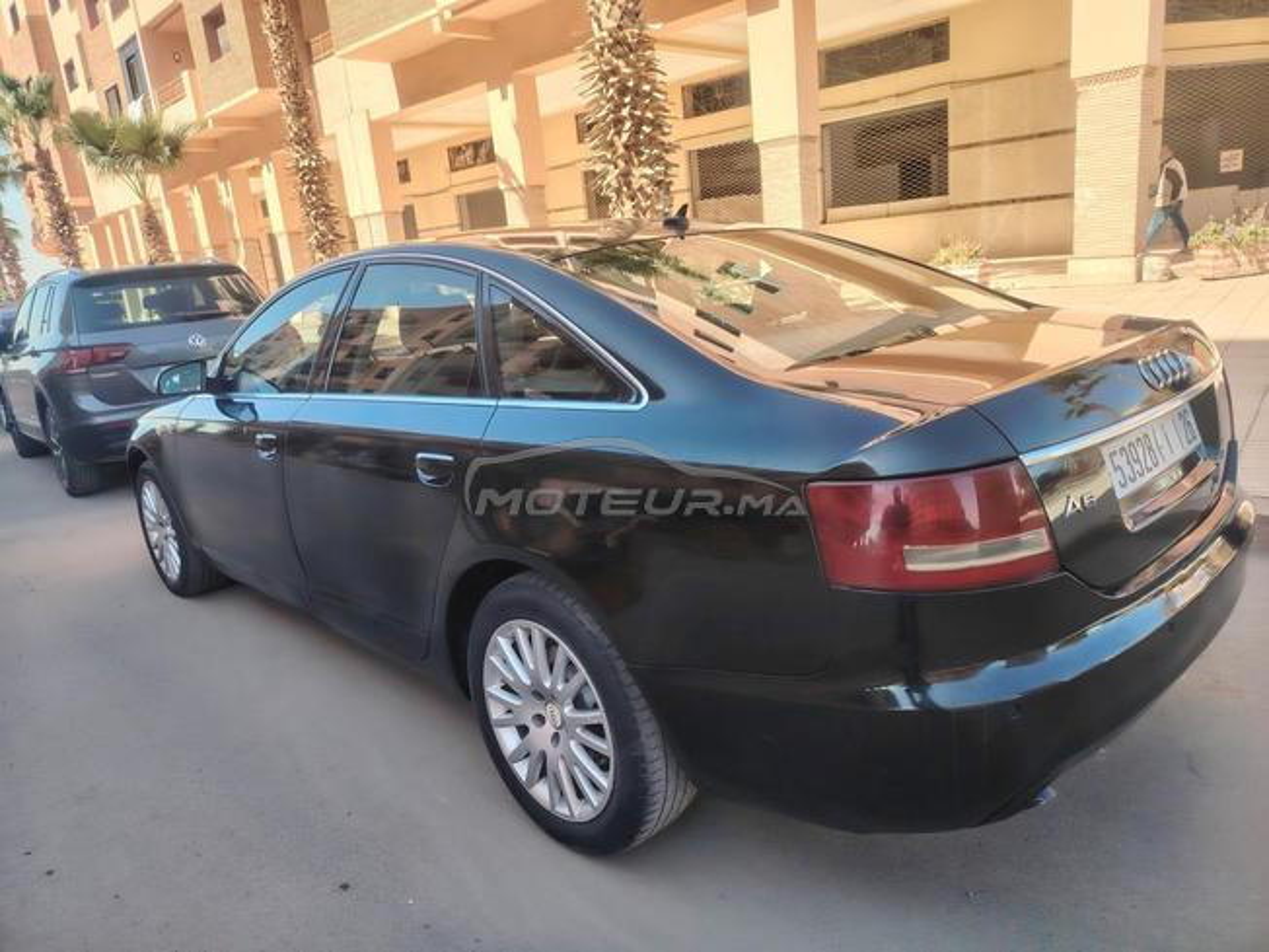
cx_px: 634
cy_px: 476
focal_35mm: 24
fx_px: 880
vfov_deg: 56.8
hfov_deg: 71.6
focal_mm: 5.25
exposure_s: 1/405
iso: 100
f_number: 1.75
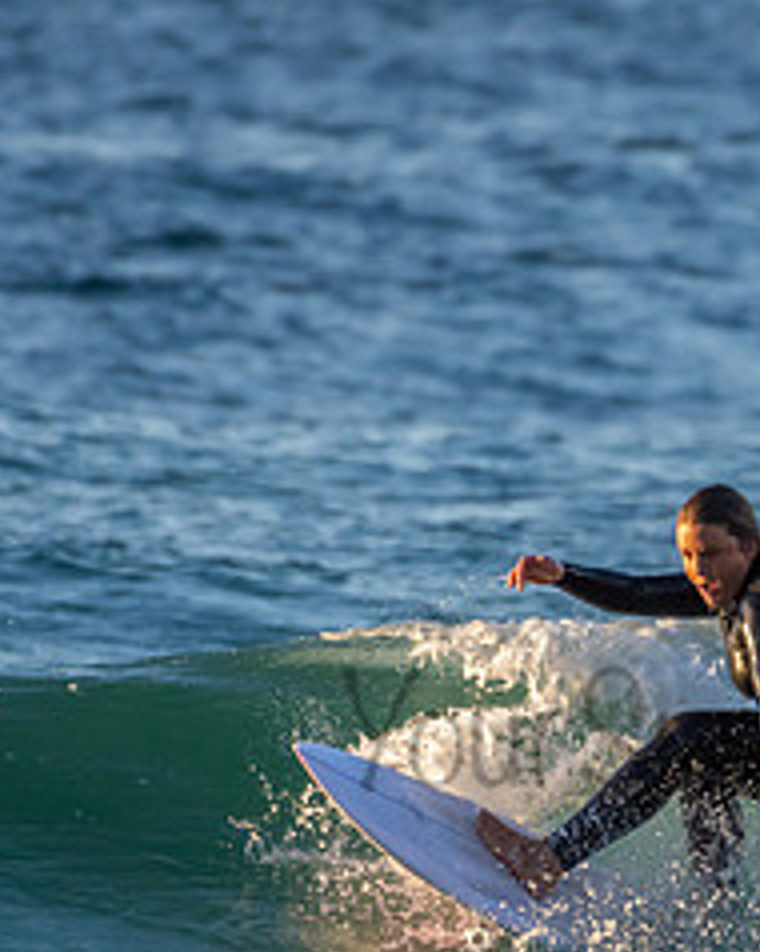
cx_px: 756
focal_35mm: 1715
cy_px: 694
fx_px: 48281
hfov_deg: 0.9
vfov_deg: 1.1
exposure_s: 1/1250
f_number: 5.6
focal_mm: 500
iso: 800
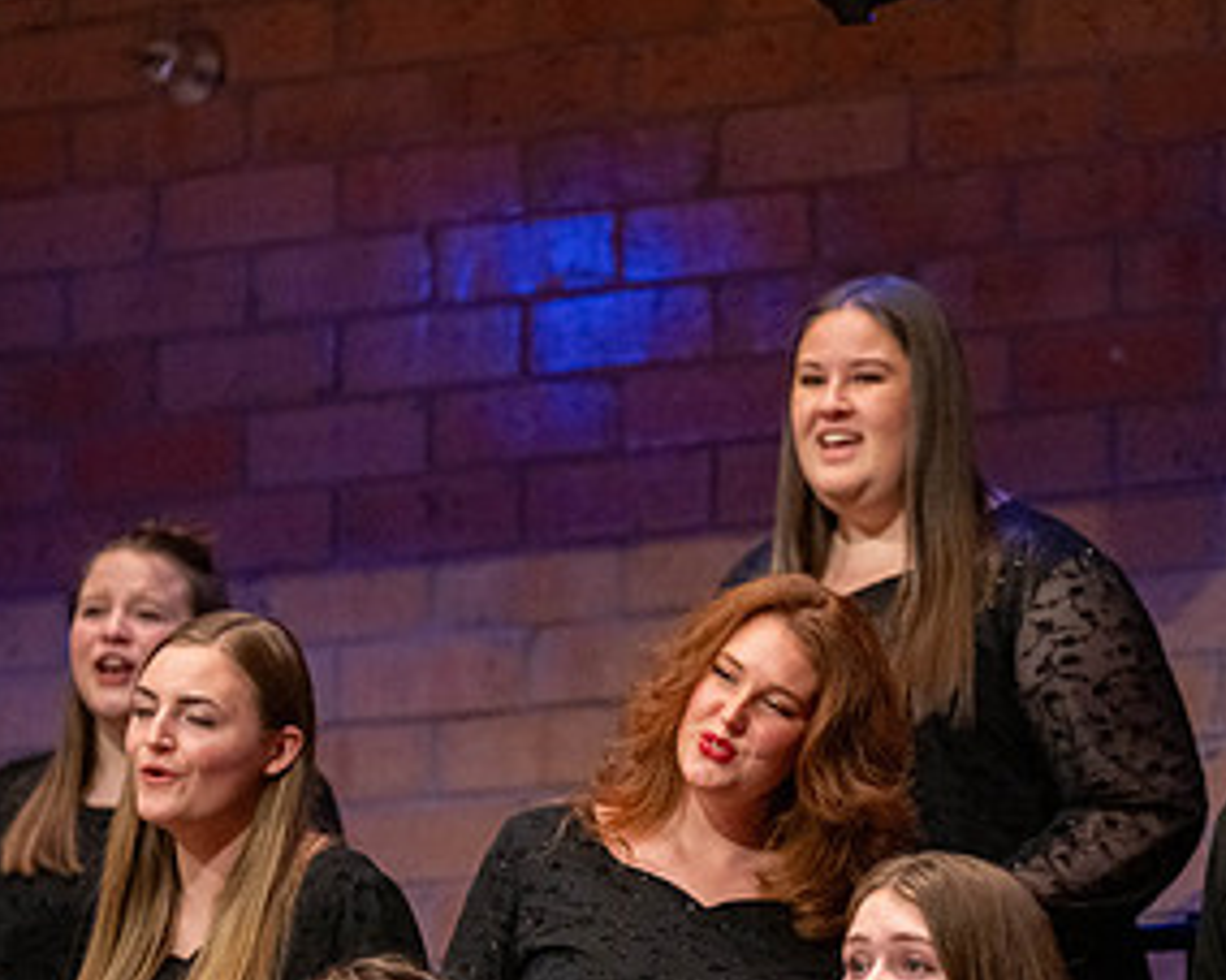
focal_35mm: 383
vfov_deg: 4.0
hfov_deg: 5.1
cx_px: 786
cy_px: 723
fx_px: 13892
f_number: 2.8
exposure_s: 1/500
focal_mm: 200
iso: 2500
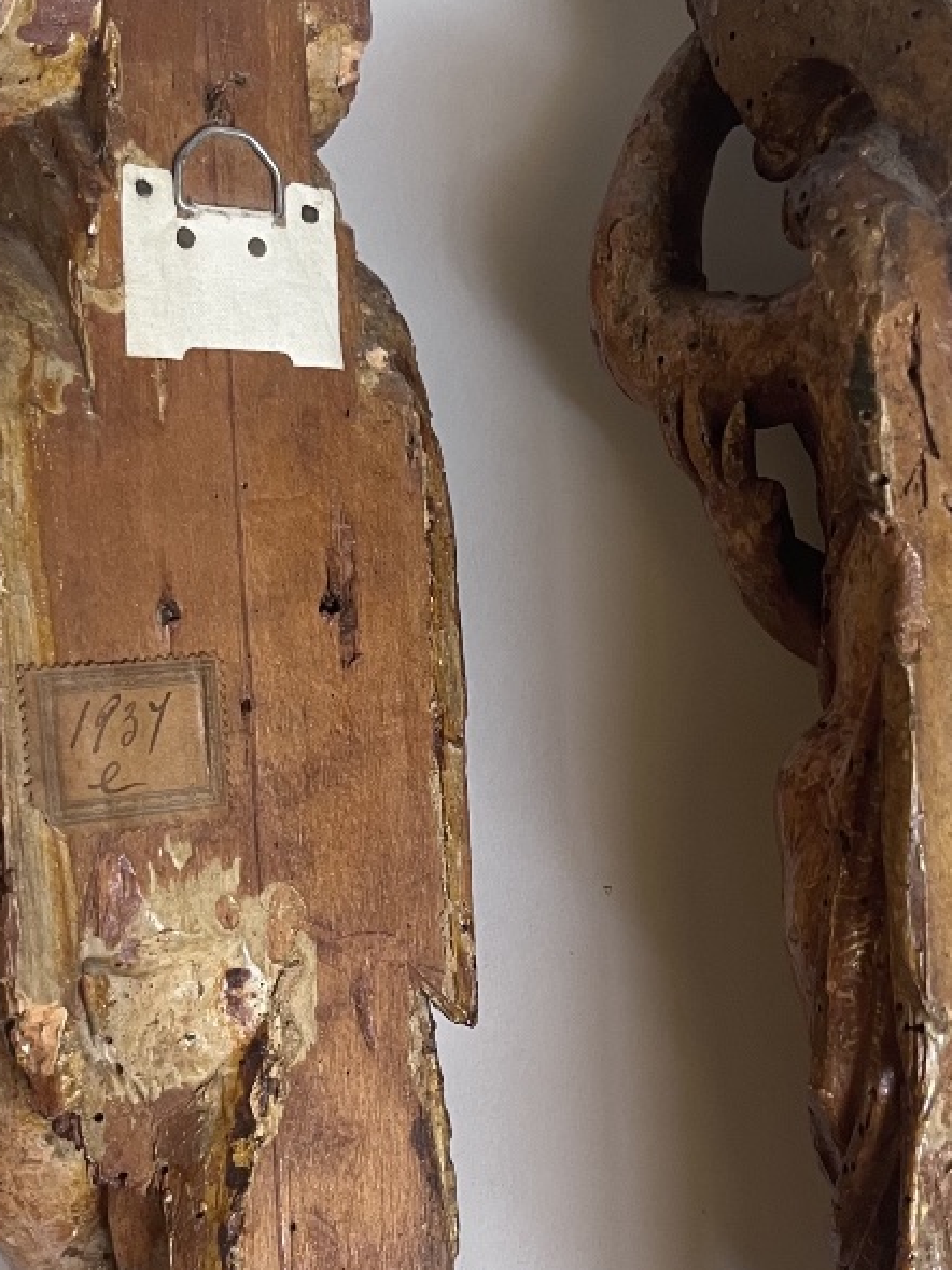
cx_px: 523
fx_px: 1943
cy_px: 733
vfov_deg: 36.1
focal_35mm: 53
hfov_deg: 27.5
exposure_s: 1/60
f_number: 1.6
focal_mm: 5.1
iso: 200
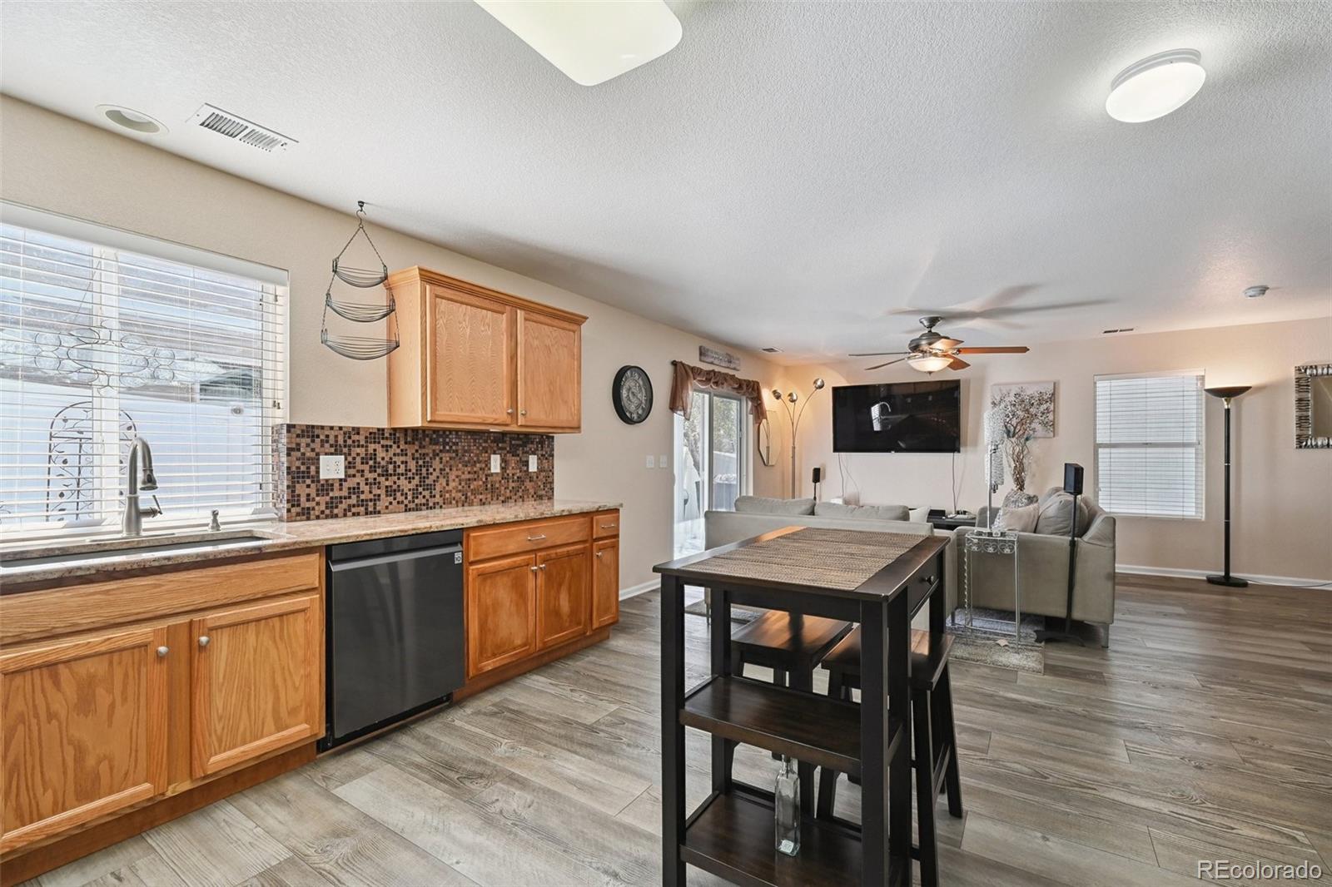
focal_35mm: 16
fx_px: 573
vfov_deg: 75.5
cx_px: 666
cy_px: 444
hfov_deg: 98.6
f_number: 10
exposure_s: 1/25
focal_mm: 15.5
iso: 400
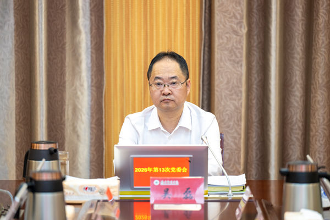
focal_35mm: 200
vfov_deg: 6.9
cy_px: 110
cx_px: 165
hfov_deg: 10.3
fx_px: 1833
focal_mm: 200
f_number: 3.2
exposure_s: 1/160
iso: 1000
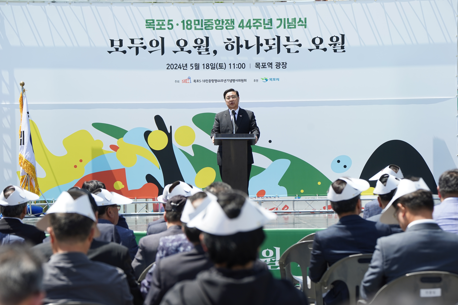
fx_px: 1361
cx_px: 229
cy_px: 152
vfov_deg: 12.8
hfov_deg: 19.1
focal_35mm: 107
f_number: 5.6
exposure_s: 1/800
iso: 320
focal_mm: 107
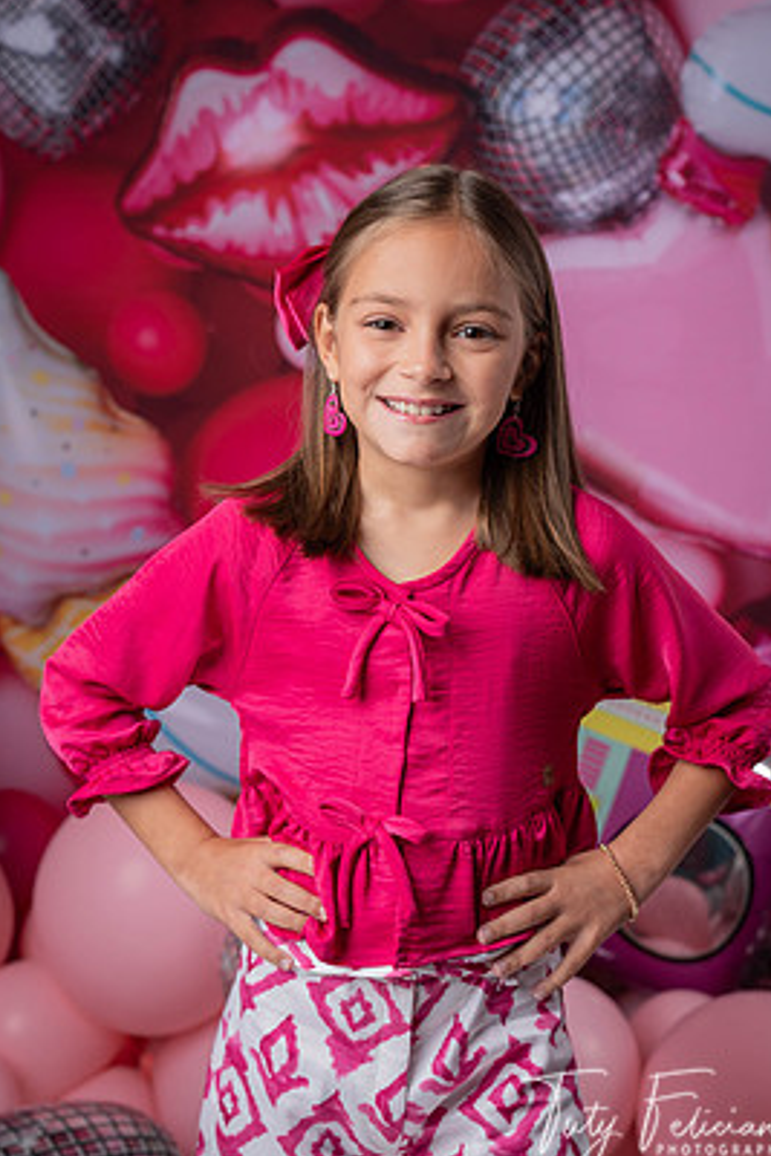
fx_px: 1733
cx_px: 401
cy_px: 566
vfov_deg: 36.9
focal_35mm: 54
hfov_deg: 25.1
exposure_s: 1/160
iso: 100
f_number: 4.5
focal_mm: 48
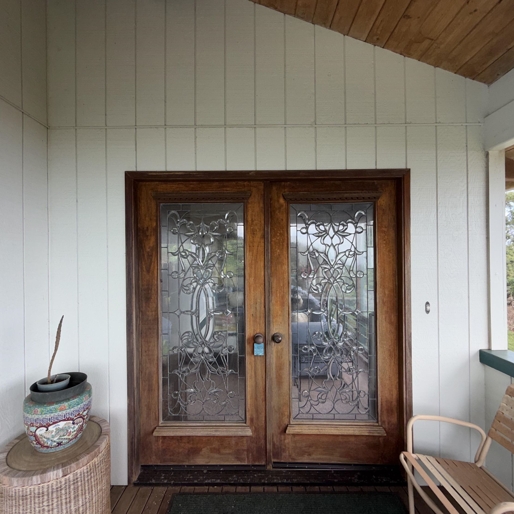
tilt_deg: -0.3
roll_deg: -0.1
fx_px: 286
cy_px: 258
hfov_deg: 84.0
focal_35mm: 17
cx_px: 255
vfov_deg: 84.0
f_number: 2.2
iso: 40
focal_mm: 2.22
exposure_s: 1/121
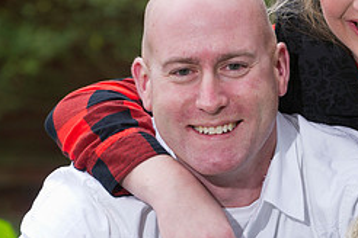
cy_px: 129
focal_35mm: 354
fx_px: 3520
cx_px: 310
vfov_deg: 3.9
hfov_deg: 5.8
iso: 800
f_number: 5.6
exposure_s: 1/125
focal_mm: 150
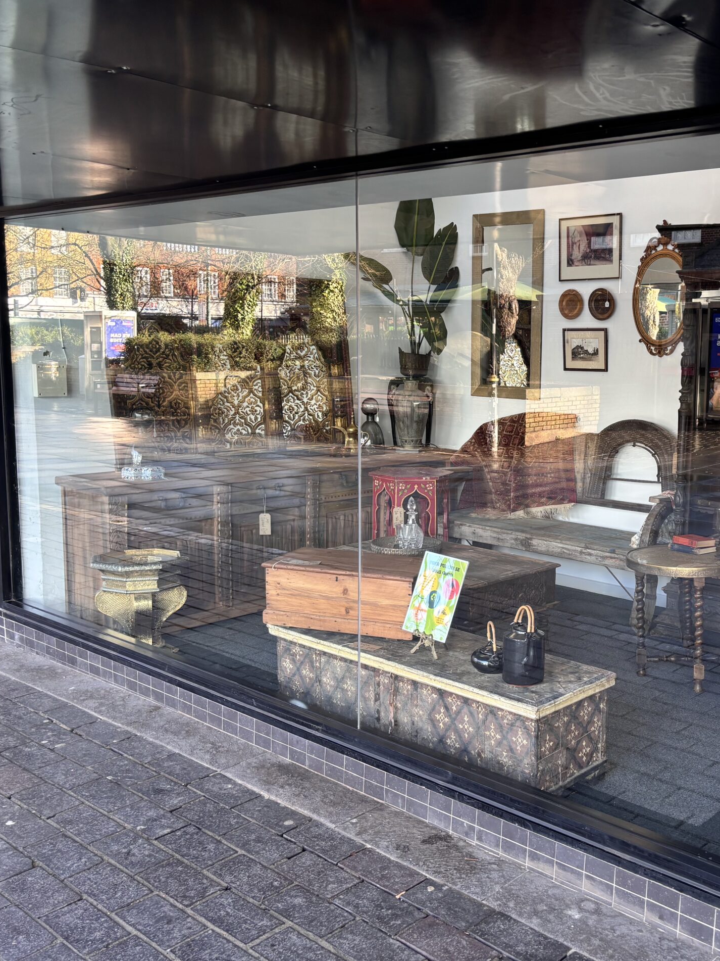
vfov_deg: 52.6
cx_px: 538
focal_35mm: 35
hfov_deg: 39.6
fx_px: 971
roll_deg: -1.2
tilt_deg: -7.1
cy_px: 477
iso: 64
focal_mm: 5.96
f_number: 1.6
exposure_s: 1/121
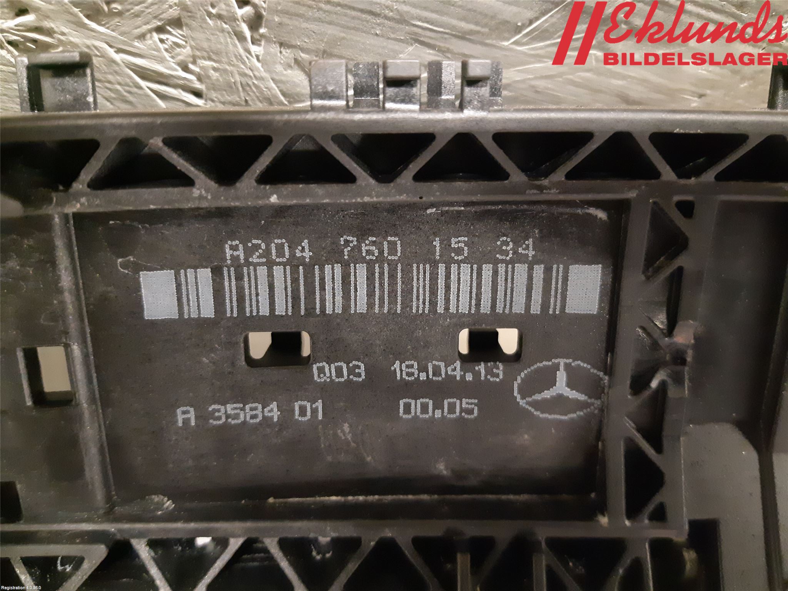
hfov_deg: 67.3
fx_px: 592
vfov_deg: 53.1
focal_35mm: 26
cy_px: 296
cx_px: 394
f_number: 1.7
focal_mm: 3.93
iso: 640
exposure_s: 1/17
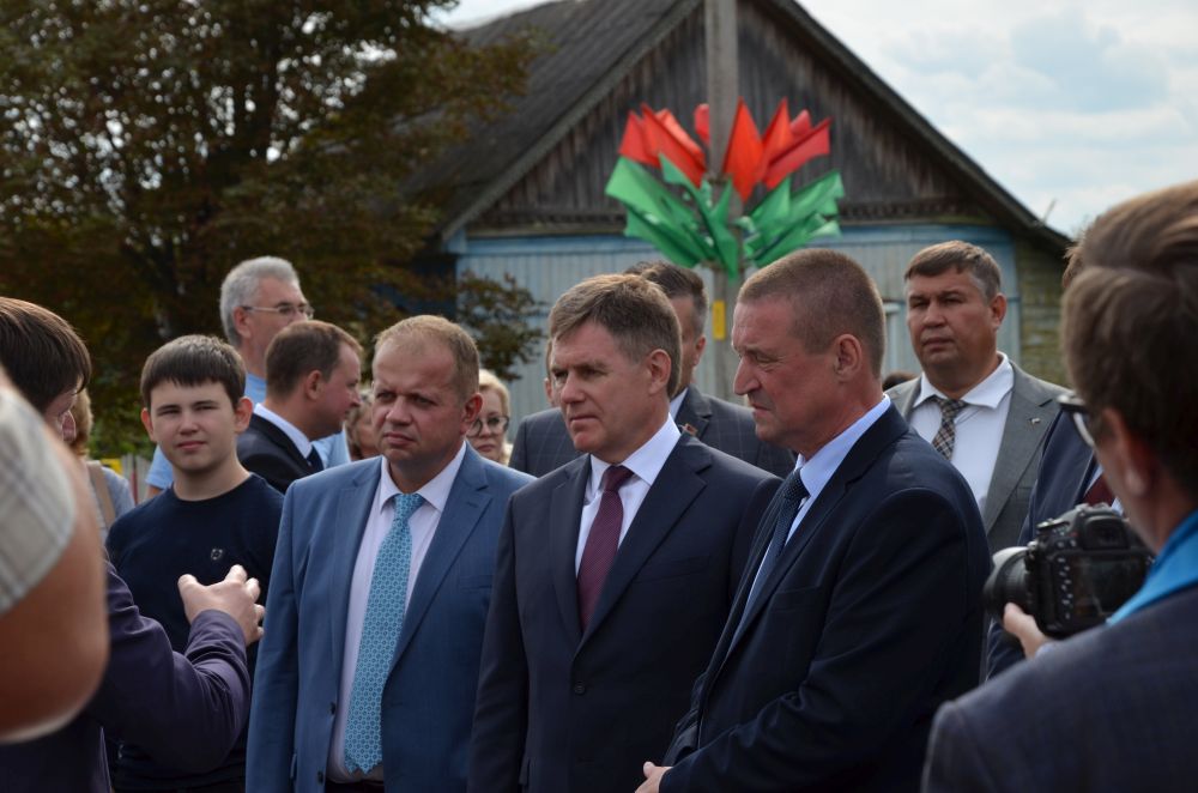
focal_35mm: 112
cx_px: 599
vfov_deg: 12.1
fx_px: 3735
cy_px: 396
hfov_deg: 18.2
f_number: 8
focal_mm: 75
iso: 125
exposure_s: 1/250
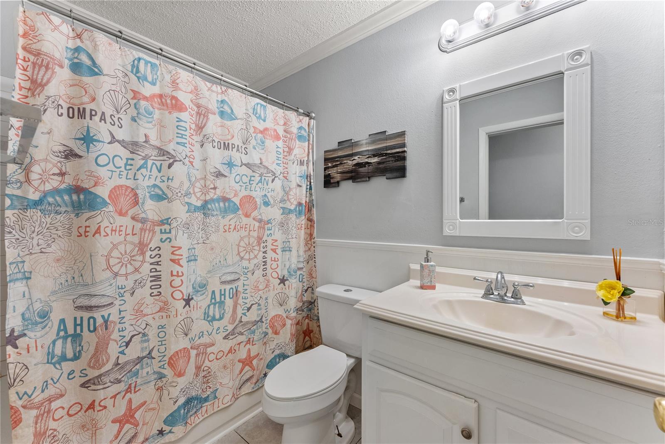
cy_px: 222
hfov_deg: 104.2
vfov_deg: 81.3
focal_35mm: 14
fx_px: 259
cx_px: 332
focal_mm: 14
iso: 640
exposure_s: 1/4
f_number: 9
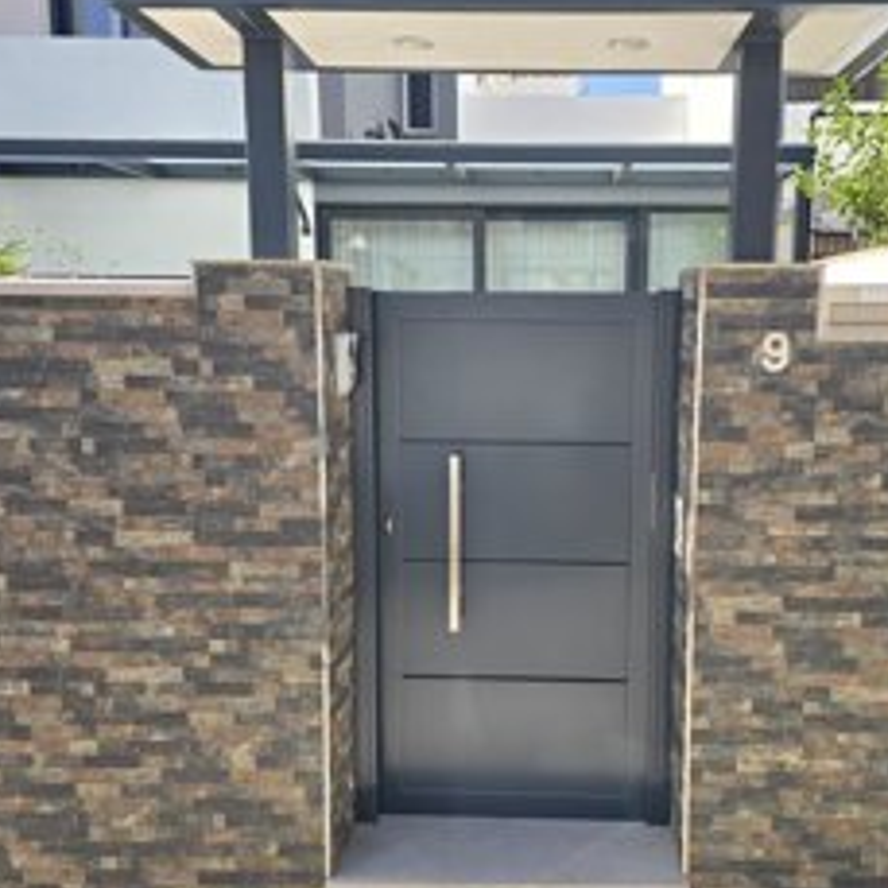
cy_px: 438
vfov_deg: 51.1
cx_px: 543
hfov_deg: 50.7
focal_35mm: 32
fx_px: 929
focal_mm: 6.3
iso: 12
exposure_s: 1/494
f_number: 1.7
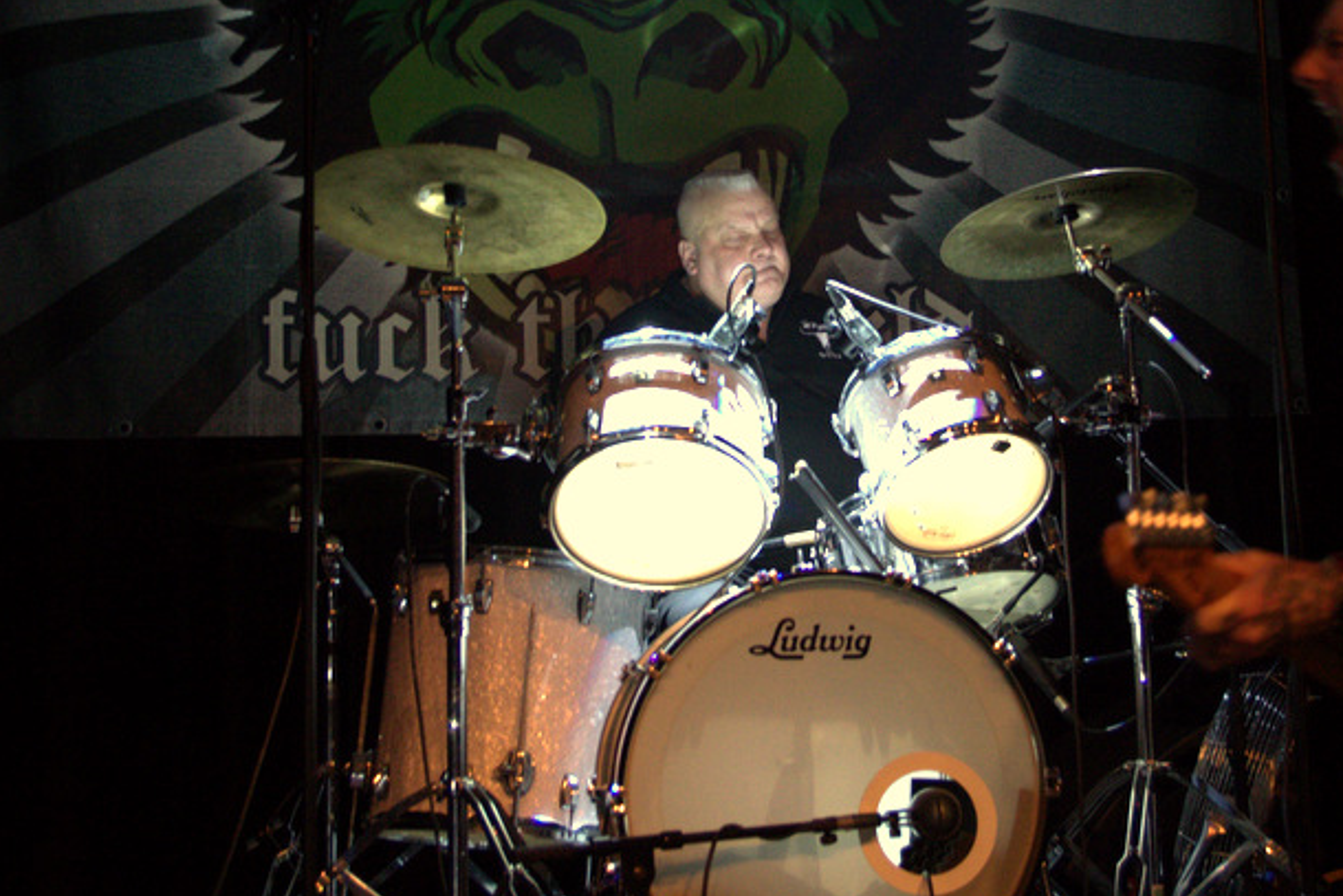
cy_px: 467
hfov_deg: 42.6
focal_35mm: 46
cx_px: 773
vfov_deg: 29.3
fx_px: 1716
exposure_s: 1/80
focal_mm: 26
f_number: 2.8
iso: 2000
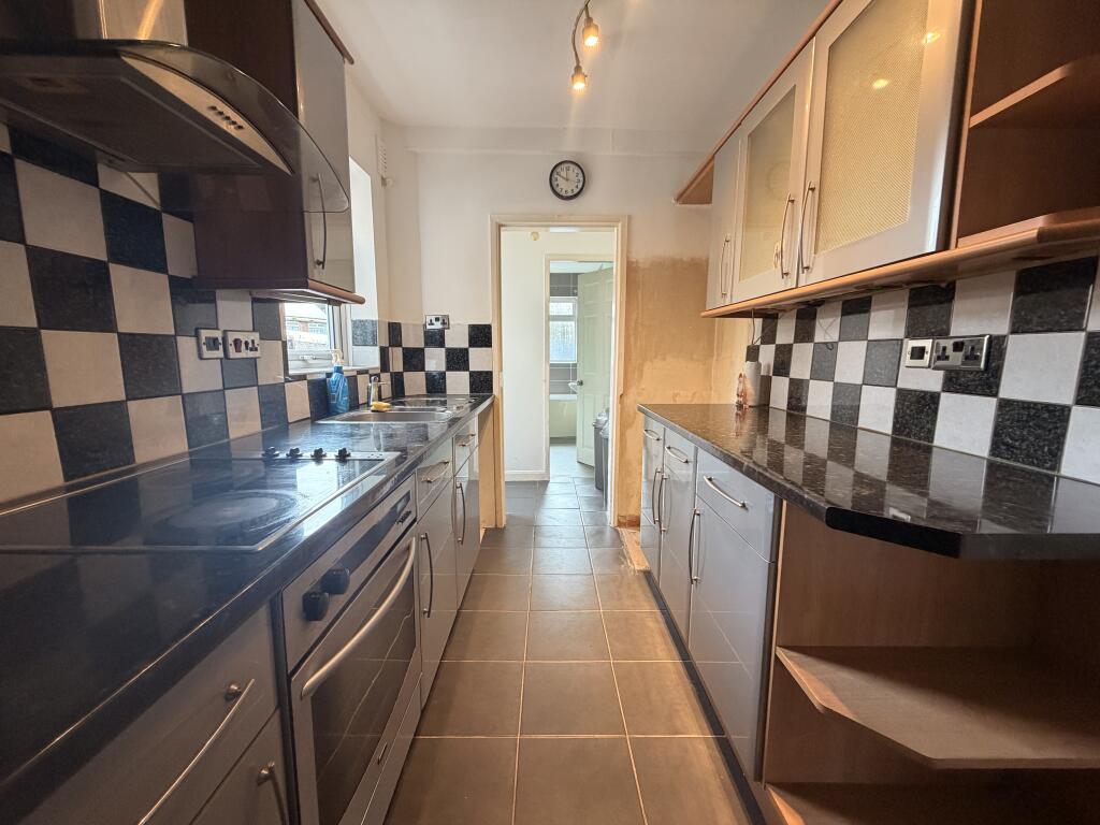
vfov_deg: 85.7
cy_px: 412
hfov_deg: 102.1
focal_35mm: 14
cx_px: 550
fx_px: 445
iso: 320
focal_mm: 2.22
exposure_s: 1/66
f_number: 2.2
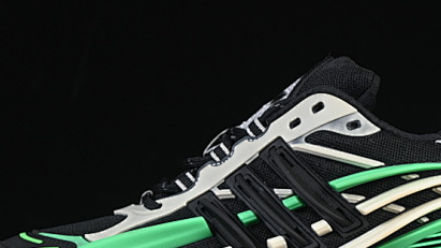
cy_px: 189
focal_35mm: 153
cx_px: 275
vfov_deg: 7.9
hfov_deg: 14.0
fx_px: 1789
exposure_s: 1/60
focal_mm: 50
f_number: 6.3
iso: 160
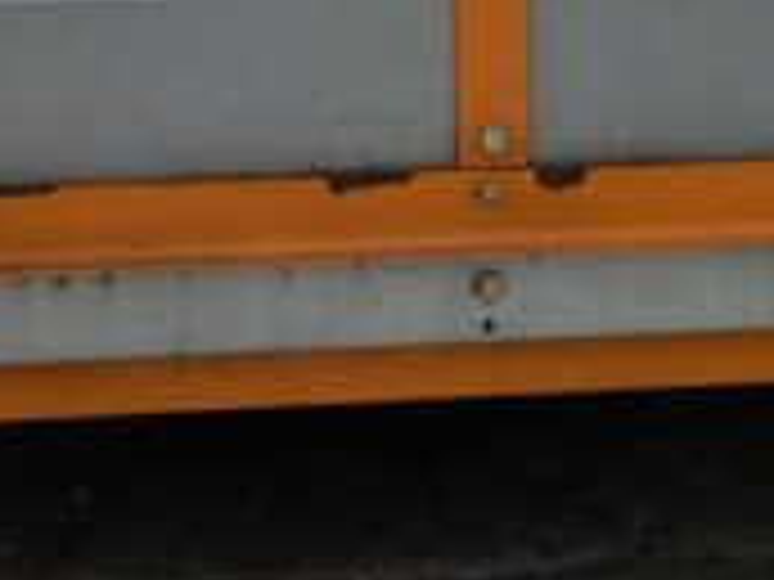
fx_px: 3868
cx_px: 598
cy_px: -414
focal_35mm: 173
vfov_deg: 8.3
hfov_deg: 11.4
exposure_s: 1/2320
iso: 20
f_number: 1.8
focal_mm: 3
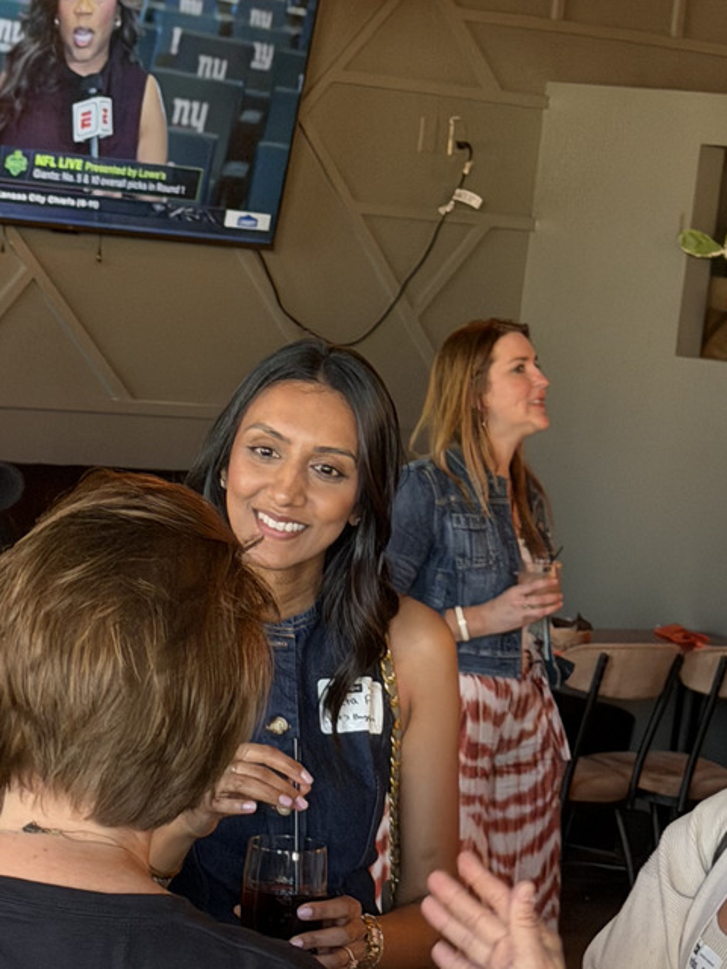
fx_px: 3360
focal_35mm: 120
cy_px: 439
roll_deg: -6.2
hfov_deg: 12.3
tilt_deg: -3.3
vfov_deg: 16.4
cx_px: 359
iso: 200
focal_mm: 6.76
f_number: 1.78
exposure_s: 1/40
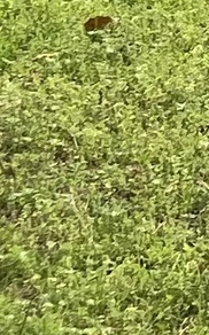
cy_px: -729
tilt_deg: -4.4
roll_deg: -1.9
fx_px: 2648
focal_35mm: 290
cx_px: 1240
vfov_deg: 6.5
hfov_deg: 3.8
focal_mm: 5.1
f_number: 1.6
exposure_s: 1/688
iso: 50
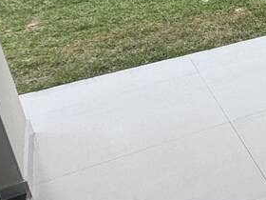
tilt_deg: -13.7
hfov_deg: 14.7
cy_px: -33
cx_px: 656
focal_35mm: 72
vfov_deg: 19.4
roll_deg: +0.5
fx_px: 553
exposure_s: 1/181
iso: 50
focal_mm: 2.22
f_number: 2.2
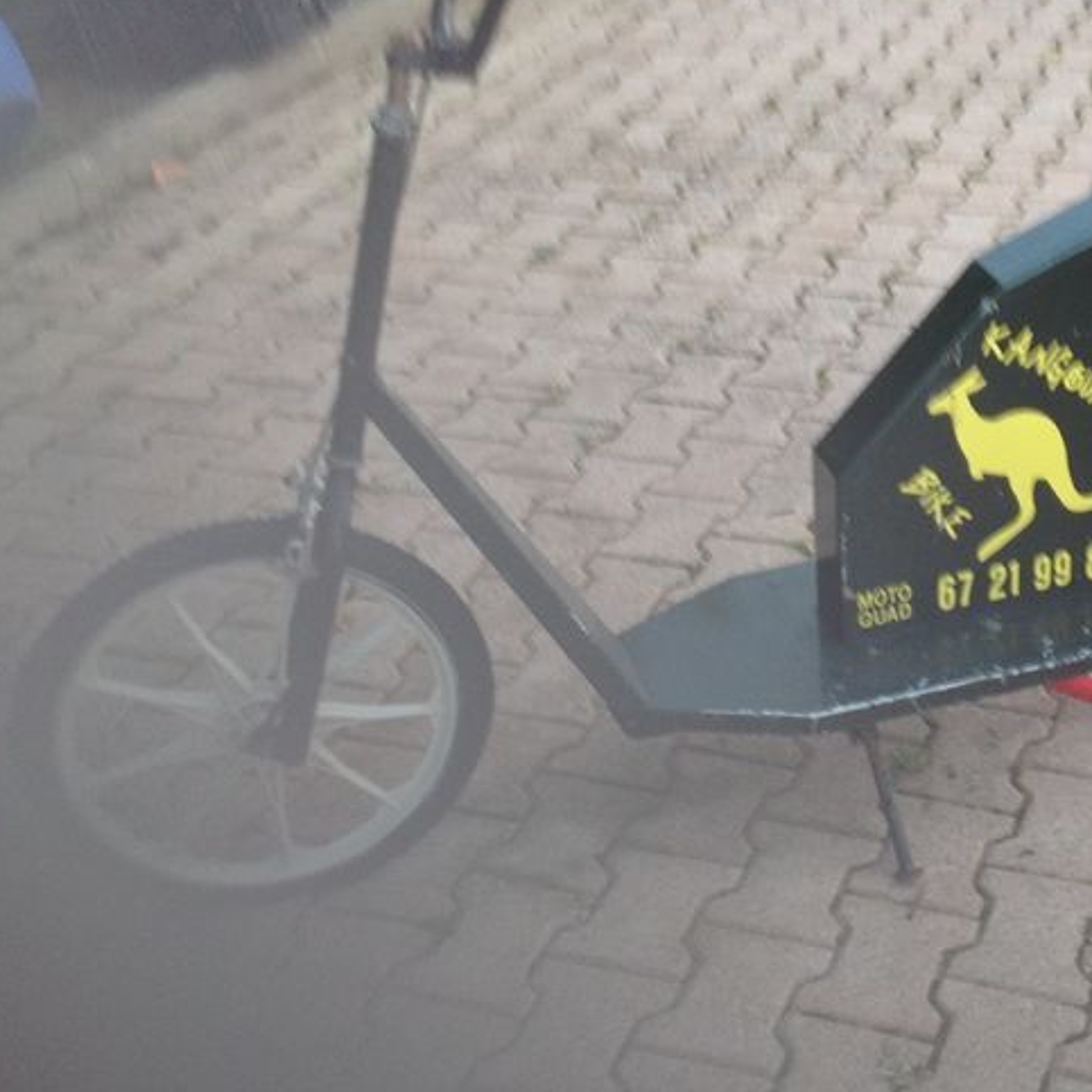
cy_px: 417
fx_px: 2284
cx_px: 848
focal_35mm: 64
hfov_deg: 26.5
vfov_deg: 26.8
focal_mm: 4.28
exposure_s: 1/30
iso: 50
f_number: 2.4
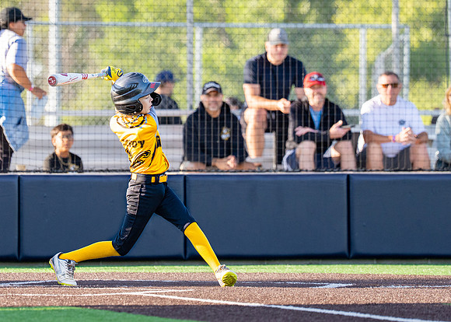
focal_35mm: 382
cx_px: 150
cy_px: 90
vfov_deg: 3.8
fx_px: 4886
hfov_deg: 5.3
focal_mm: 171
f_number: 2.8
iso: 320
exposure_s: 1/1600
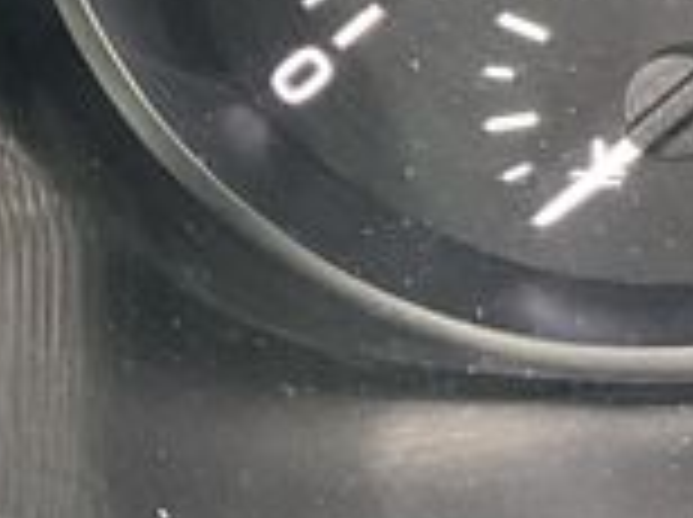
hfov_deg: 11.1
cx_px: 1656
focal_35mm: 151
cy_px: -198
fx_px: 3018
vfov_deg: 9.6
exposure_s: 1/33
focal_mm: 3
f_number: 1.8
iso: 320
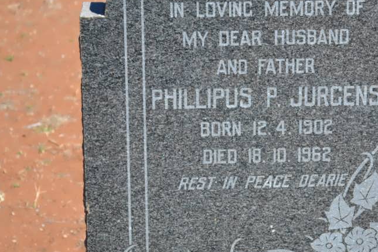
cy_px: 133
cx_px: 263
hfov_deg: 15.3
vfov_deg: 10.2
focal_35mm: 134
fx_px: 1407
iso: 140
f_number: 5.6
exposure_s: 1/125
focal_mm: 48
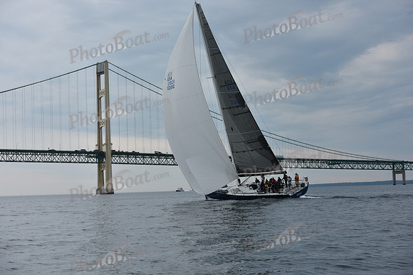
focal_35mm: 70
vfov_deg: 19.5
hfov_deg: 28.8
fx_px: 803
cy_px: 138
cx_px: 206
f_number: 6.3
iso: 250
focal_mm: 70
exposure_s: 1/800
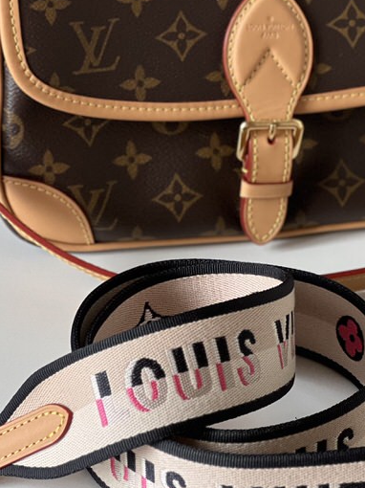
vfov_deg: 14.5
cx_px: 260
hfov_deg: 10.9
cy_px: 141
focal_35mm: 136
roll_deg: -2.8
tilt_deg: -28.9
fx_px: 1914
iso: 250
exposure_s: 1/116
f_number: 2.8
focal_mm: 9
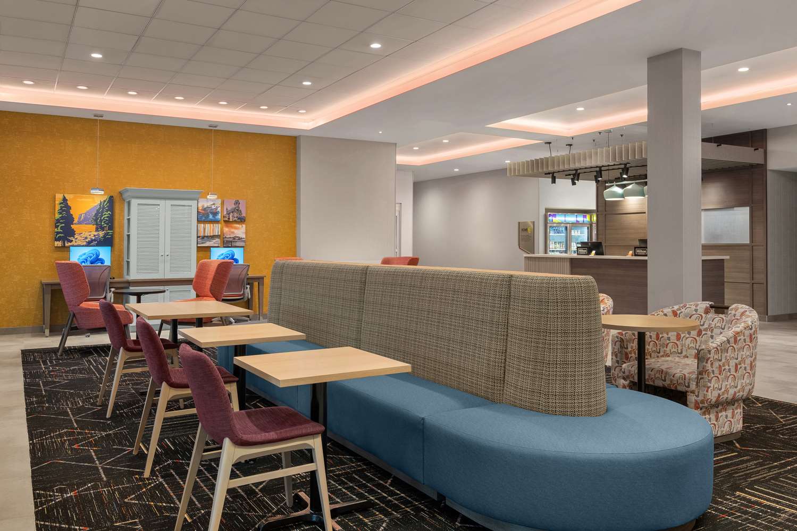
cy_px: 266
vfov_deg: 45.0
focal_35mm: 29
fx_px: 642
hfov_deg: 63.7
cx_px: 398
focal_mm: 19.1
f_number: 8
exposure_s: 1/8
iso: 400
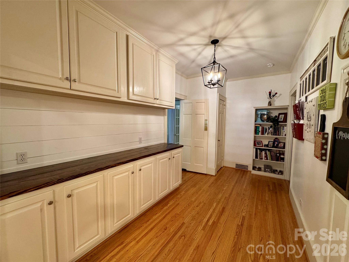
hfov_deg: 102.1
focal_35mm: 14
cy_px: 131
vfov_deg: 85.7
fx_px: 141
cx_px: 174
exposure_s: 1/60
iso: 250
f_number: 2.2
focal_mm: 2.22
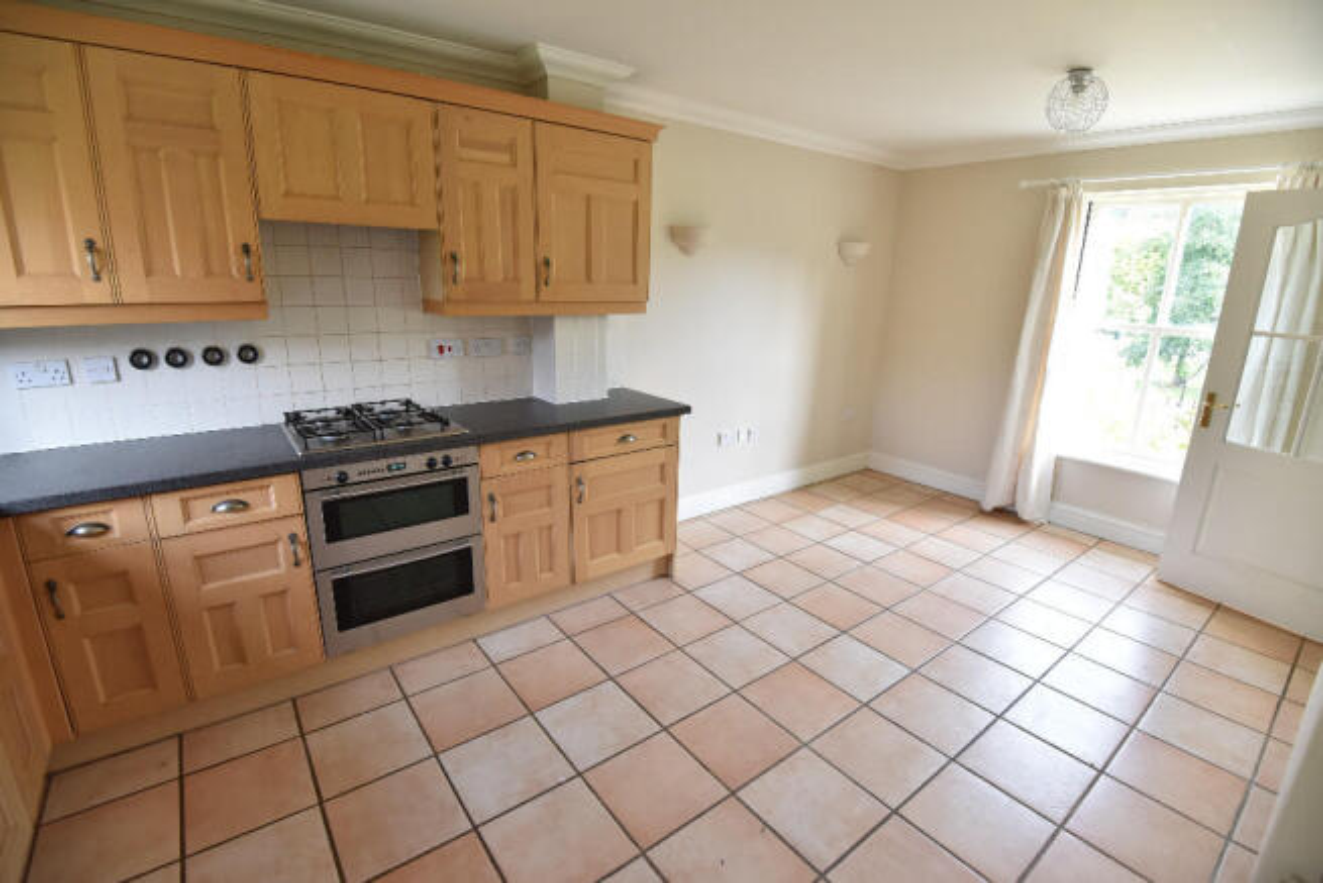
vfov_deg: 73.8
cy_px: 442
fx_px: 588
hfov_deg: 96.7
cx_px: 662
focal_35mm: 16
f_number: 5
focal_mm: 16
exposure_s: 1/100
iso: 800
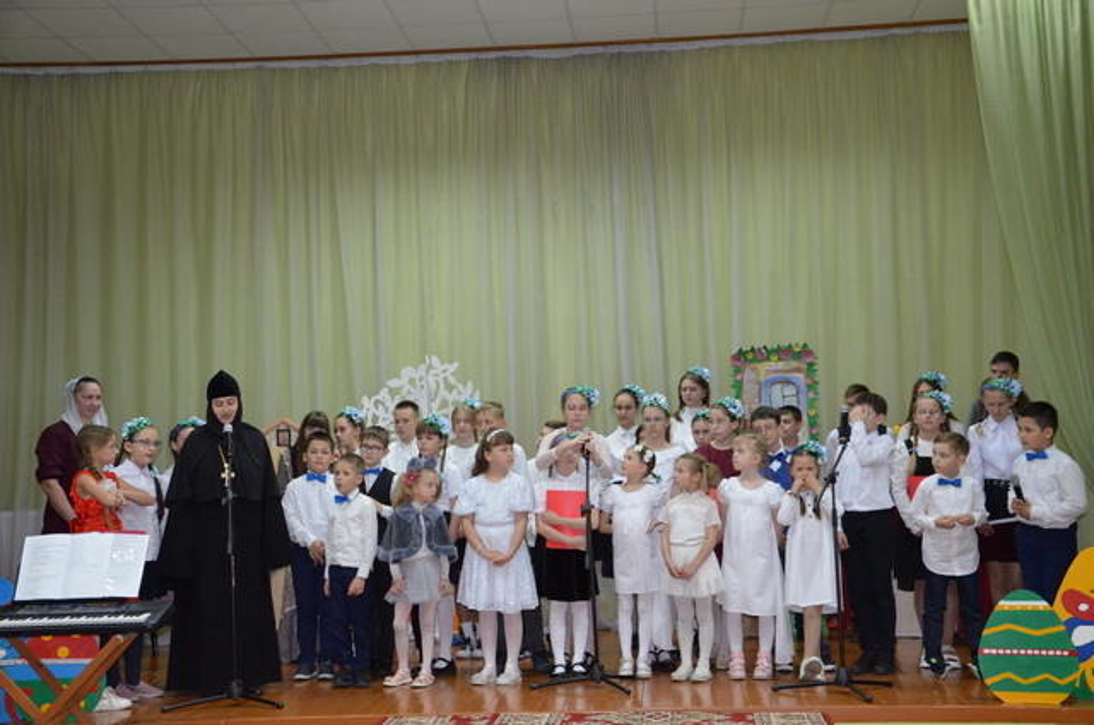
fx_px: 1547
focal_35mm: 51
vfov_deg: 26.4
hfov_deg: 39.0
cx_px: 547
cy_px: 362
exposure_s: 1/60
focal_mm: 34
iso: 2200
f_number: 4.2
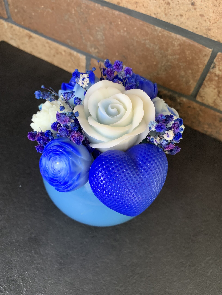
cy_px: 148
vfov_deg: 67.3
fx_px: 222
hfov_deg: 53.1
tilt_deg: -52.5
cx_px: 111
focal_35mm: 26
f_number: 1.8
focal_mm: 4.25
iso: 320
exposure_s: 1/60
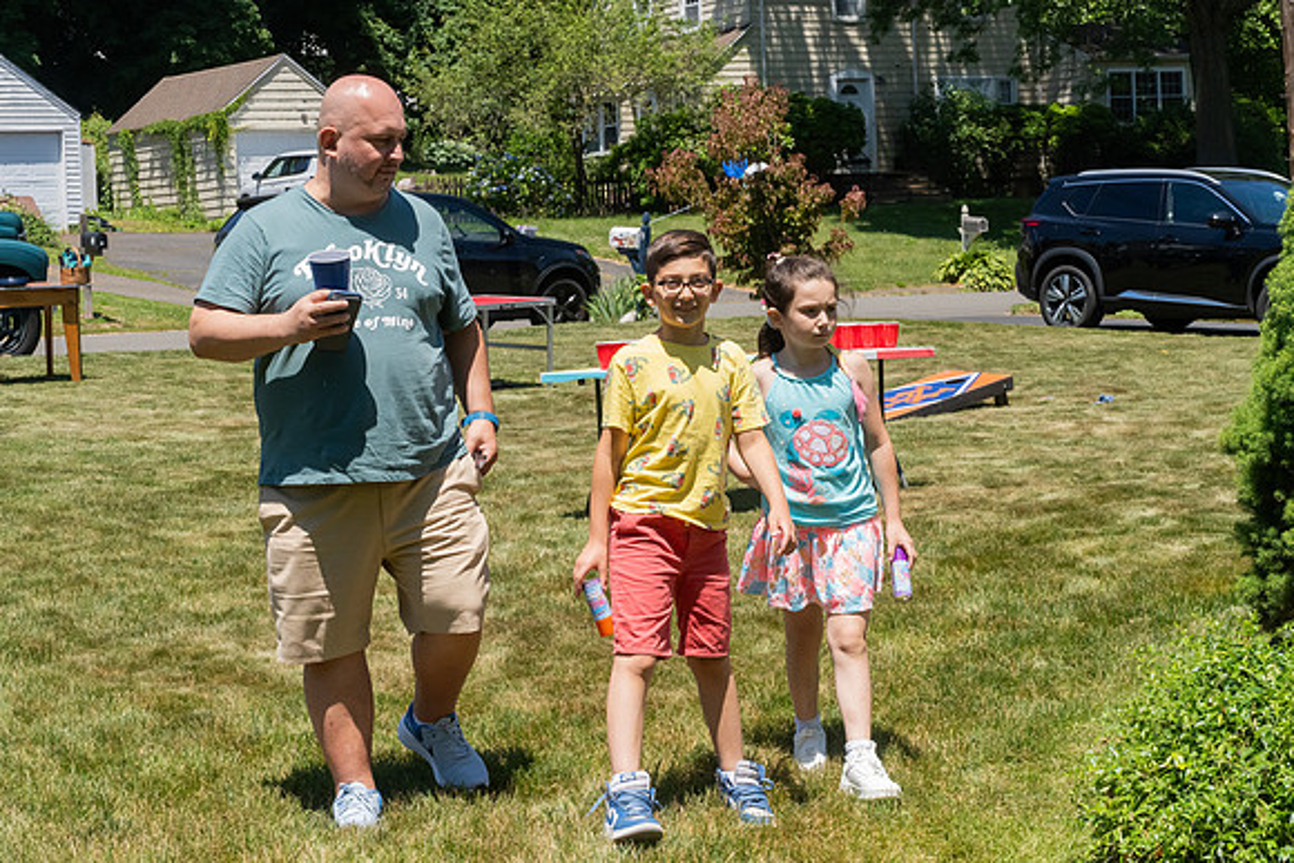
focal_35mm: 64
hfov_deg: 31.2
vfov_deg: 21.1
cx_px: 647
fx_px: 2319
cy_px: 432
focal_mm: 43
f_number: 9
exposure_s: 1/2500
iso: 2000
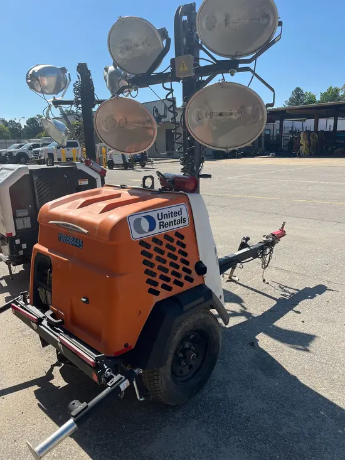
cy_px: 230
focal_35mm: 26
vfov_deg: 67.3
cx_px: 172
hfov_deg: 53.1
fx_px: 345
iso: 50
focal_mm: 5.1
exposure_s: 1/2755
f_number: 1.6
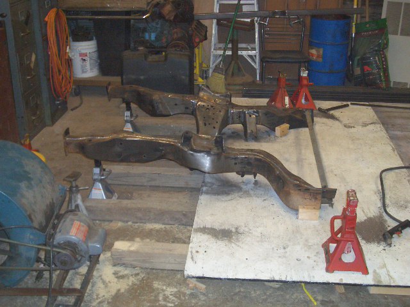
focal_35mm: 49
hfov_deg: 38.9
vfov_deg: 29.7
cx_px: 205
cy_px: 154
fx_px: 580
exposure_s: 1/60
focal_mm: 8.2
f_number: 3.1
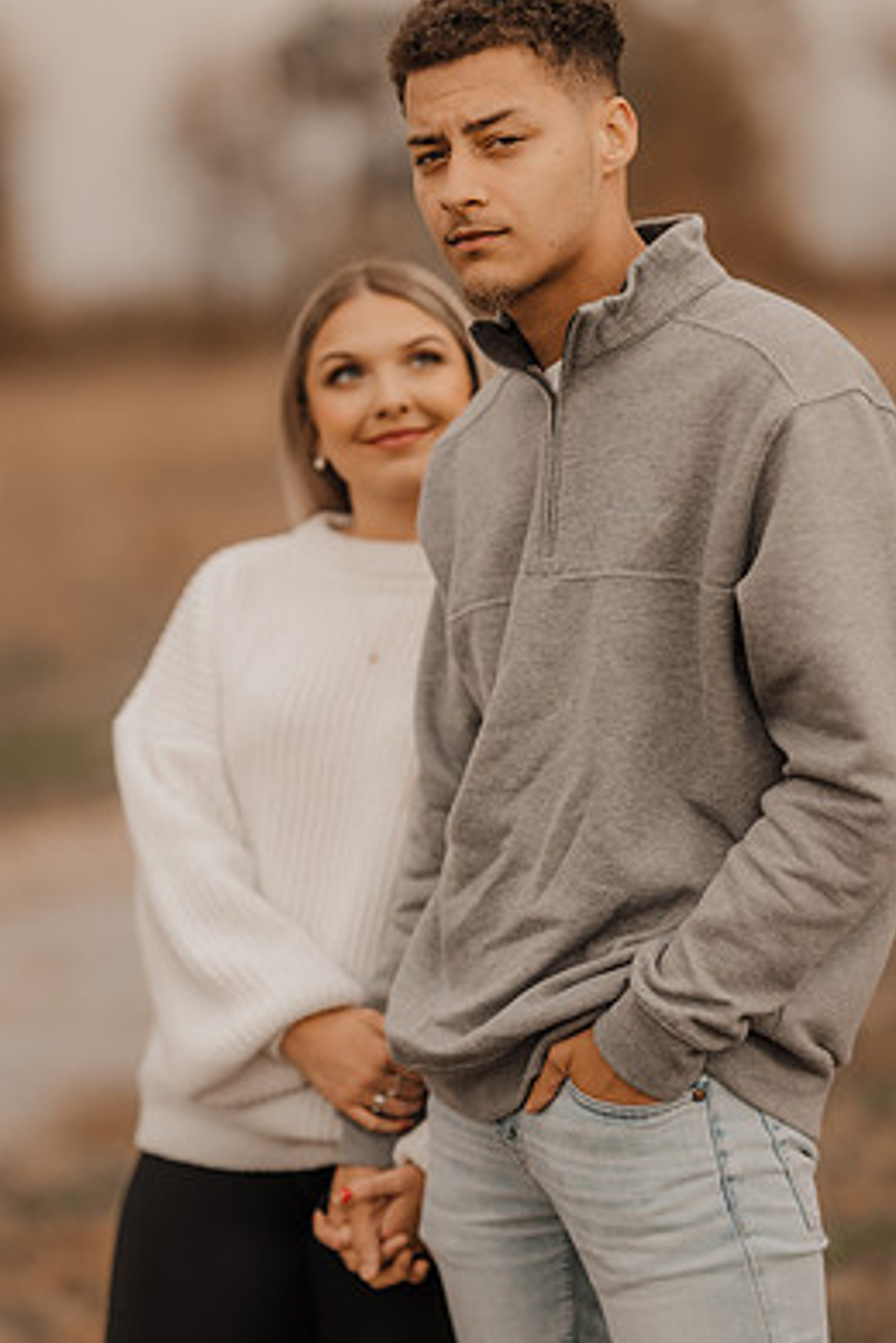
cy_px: 641
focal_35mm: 121
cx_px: 427
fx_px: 4517
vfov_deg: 16.9
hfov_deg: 11.3
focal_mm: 105
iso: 160
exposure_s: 1/1000
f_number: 1.8
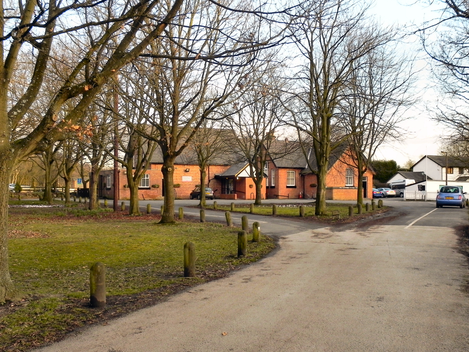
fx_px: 542
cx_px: 216
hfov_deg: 46.8
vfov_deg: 36.0
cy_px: 183
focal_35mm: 40
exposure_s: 1/126
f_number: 4
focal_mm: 6.6
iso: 160
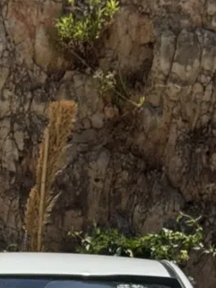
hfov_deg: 7.2
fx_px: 1696
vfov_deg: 9.3
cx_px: -34
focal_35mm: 204
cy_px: 518
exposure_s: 1/8772
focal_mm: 6.76
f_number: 1.78
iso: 80
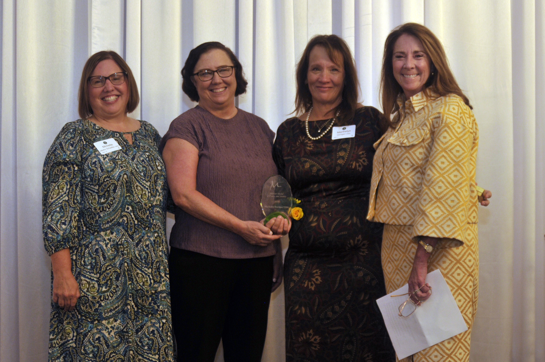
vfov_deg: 28.0
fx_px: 726
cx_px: 272
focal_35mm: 48
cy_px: 181
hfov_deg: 41.2
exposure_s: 1/60
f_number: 2.8
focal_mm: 32
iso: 400
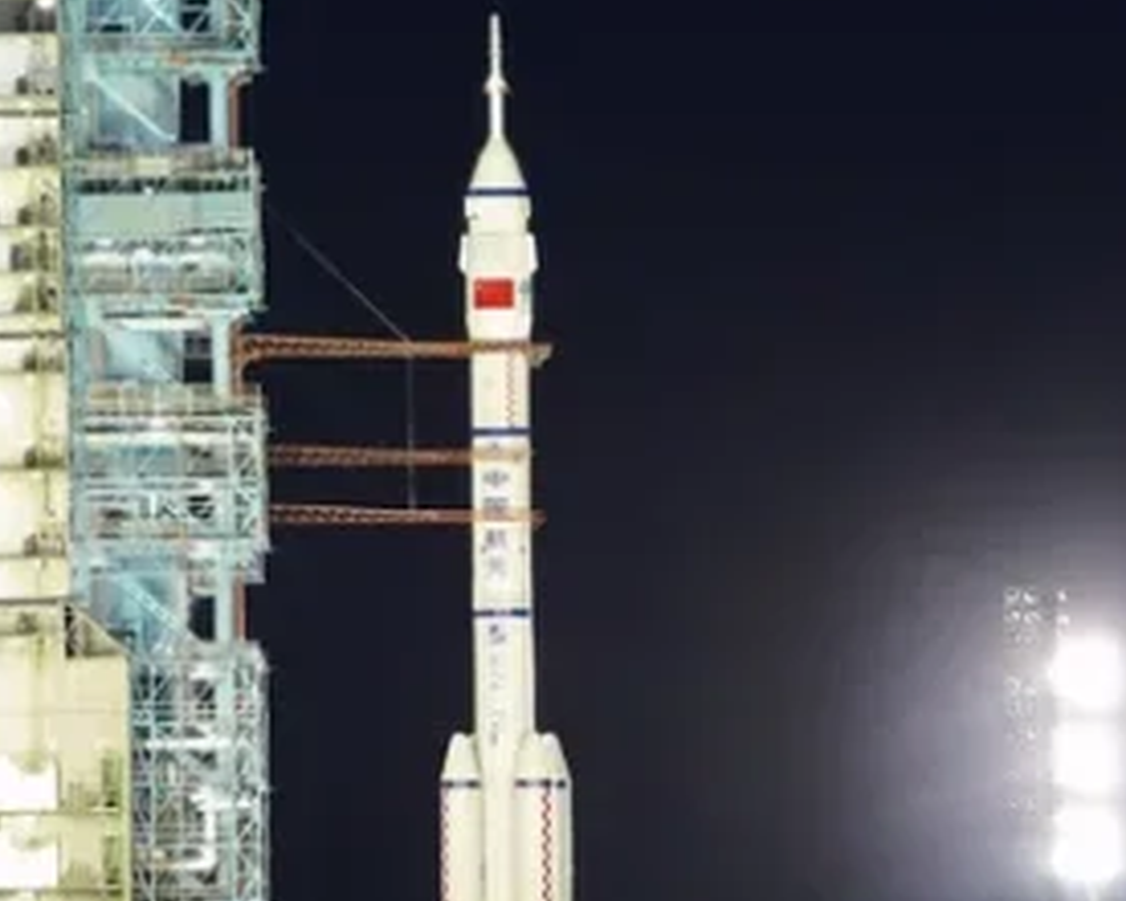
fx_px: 24669
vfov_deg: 2.1
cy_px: 263
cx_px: 253
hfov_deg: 2.6
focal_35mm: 740
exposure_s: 1/320
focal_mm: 189
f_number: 4
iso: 12800
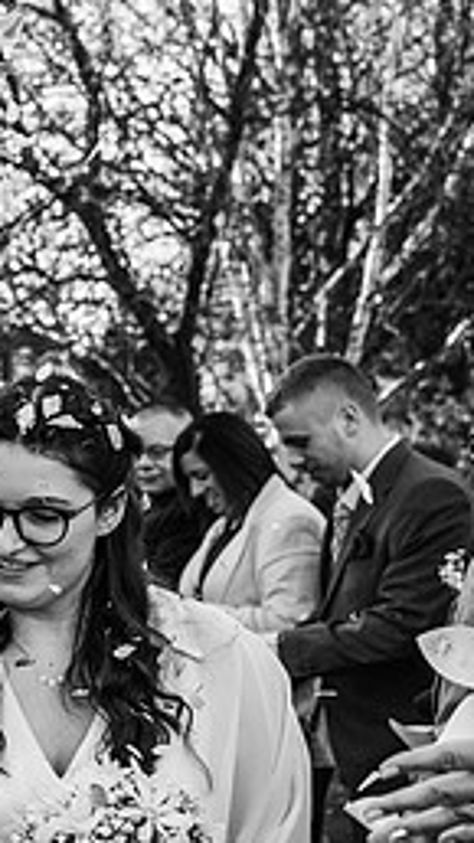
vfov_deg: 31.3
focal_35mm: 67
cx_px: -353
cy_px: 542
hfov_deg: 15.6
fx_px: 1498
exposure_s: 1/640
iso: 640
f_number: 4
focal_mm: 28.5
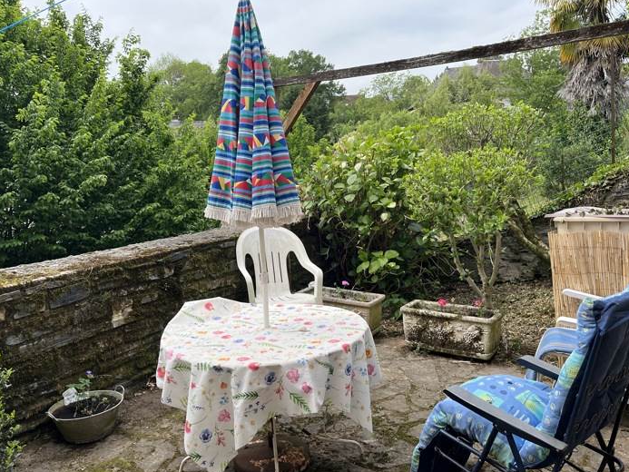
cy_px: 241
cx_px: 318
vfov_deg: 46.8
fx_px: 545
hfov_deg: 60.0
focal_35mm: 30
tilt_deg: -8.3
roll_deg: +2.7
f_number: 1.6
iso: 50
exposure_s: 1/1517
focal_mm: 5.1
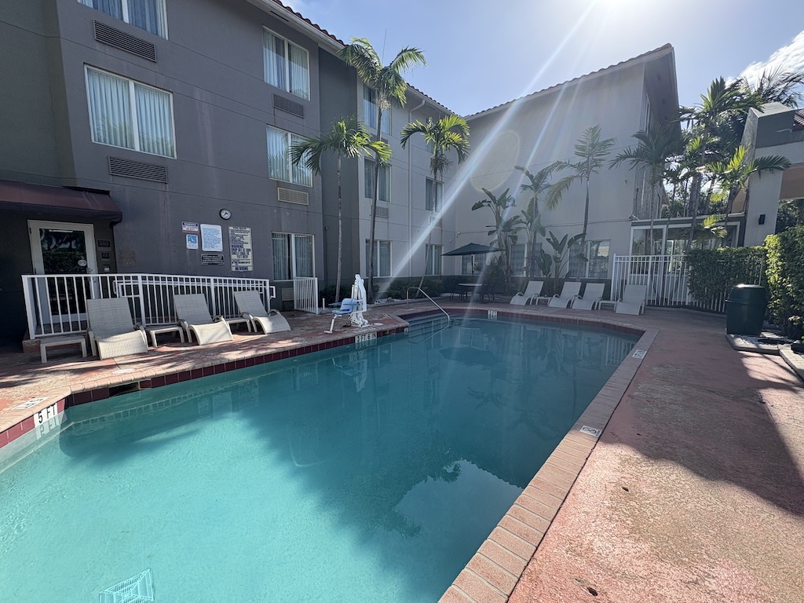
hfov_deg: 102.1
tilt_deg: -6.9
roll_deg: +0.4
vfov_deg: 85.7
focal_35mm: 14
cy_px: 302
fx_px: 325
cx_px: 402
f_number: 2.2
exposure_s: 1/700
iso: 50
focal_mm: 2.22
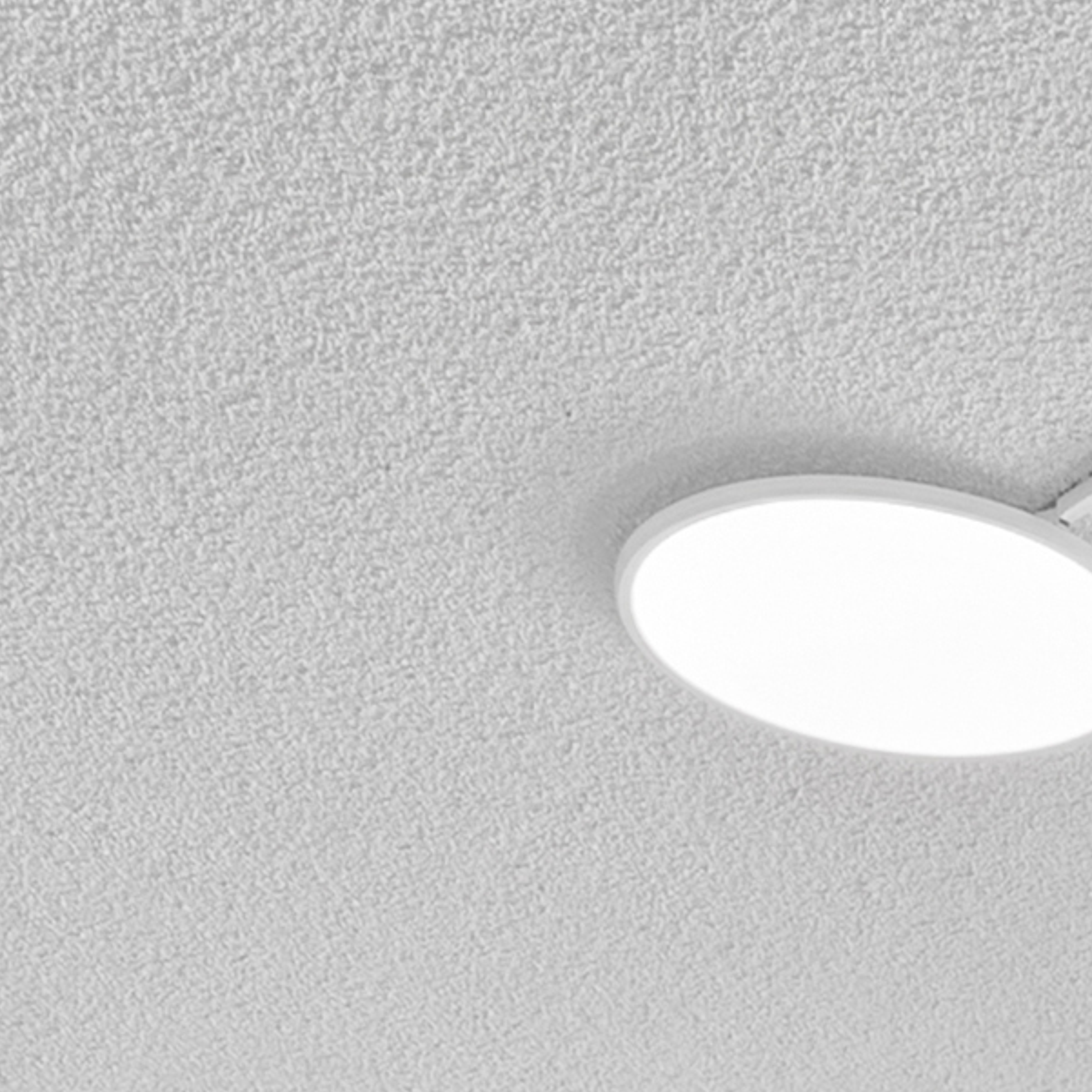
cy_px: 2157
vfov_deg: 16.2
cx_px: 1617
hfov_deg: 18.4
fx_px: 2998
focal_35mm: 84
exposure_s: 1/13
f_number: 9
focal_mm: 14
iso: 400
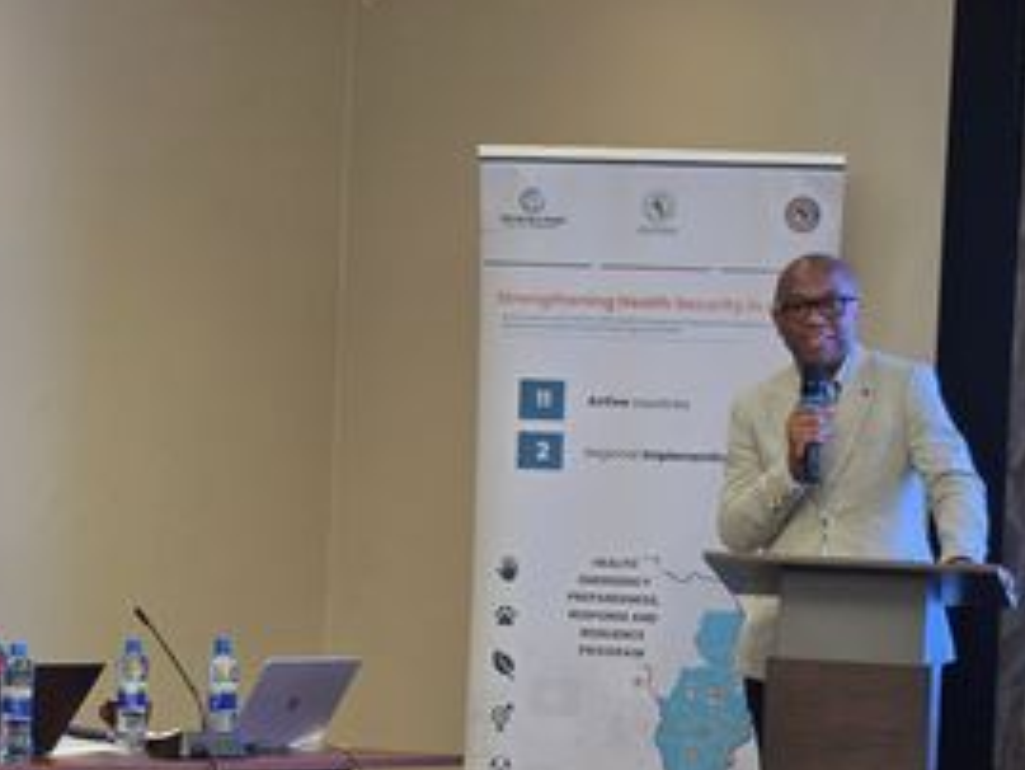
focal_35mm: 171
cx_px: 484
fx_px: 5066
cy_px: 526
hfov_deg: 11.6
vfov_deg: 8.7
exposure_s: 1/100
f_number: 2.9
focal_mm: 18.6
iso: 400
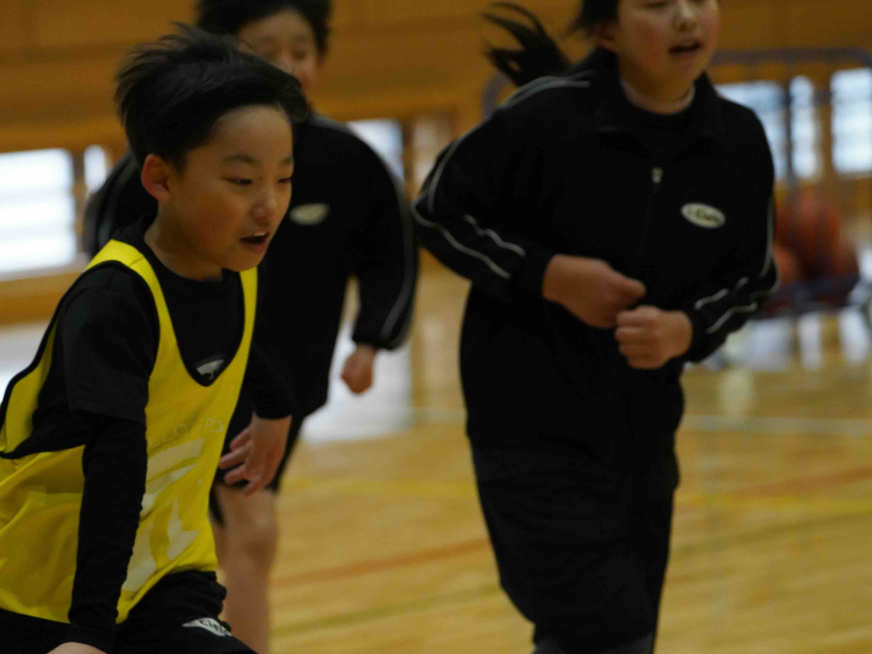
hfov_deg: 8.7
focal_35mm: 227
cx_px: 367
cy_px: 388
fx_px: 5718
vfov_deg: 6.5
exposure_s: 1/800
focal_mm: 171
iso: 10000
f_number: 5.6
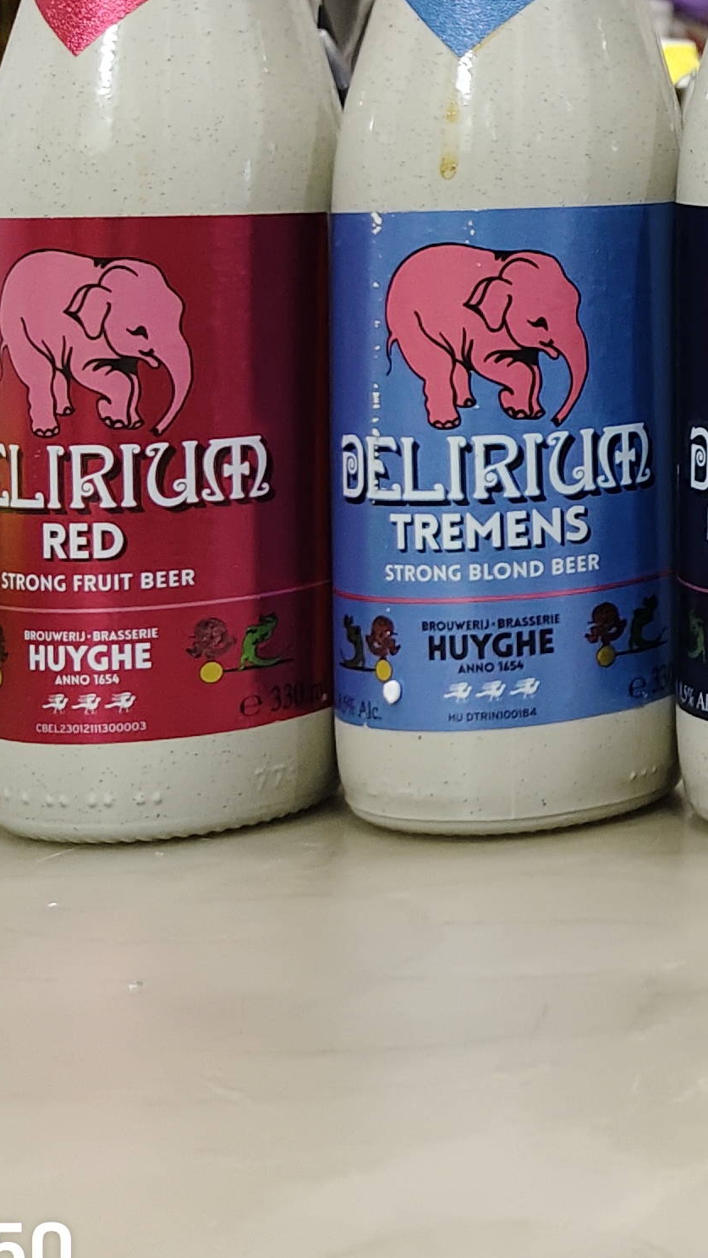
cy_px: 174
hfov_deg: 14.7
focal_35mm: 69
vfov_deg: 29.5
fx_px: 2302
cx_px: 1371
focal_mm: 5.56
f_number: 1.88
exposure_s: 1/48
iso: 835
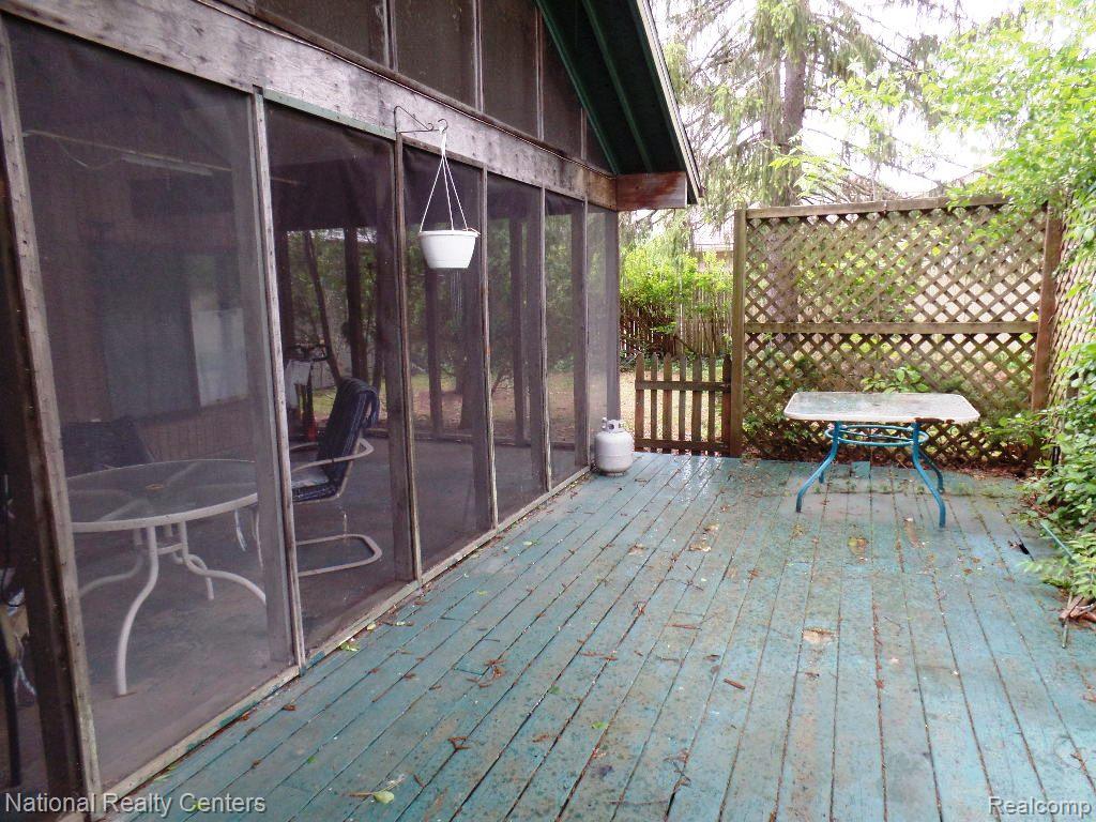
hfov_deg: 73.9
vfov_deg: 58.9
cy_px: 411
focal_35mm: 23
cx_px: 548
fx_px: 728
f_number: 2.8
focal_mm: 4.1
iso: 160
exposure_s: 1/30
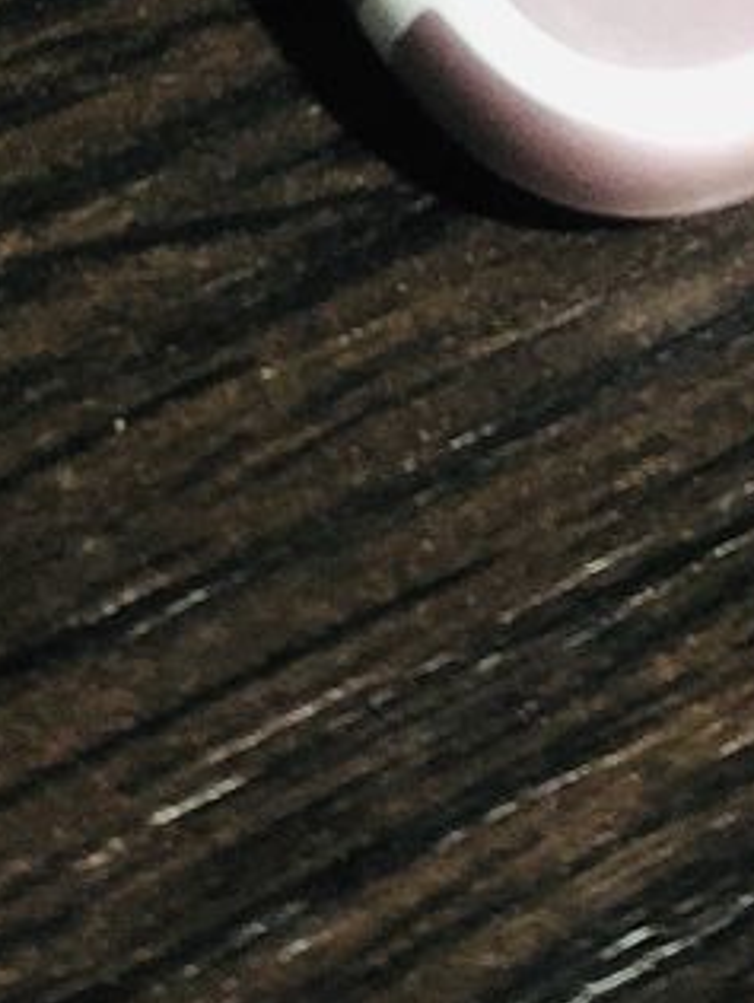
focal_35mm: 142
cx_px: 414
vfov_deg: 12.5
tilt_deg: -46.5
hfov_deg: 10.5
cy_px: -869
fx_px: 4116
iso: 100
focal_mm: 3.99
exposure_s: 1/9
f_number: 1.8
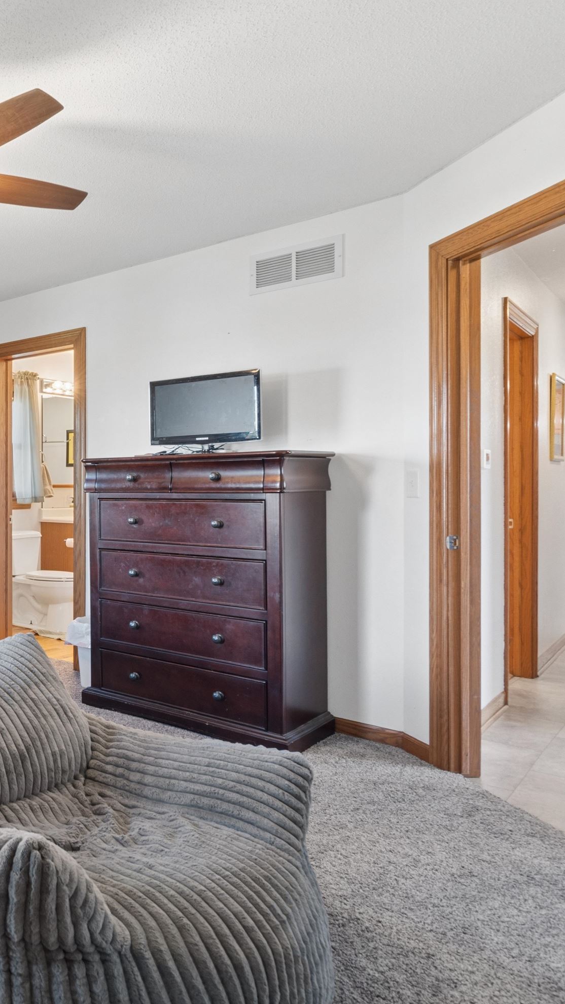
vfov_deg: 71.9
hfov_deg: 33.5
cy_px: 486
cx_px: -154
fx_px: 692
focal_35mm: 26
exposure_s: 1/8
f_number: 10
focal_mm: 16
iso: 800
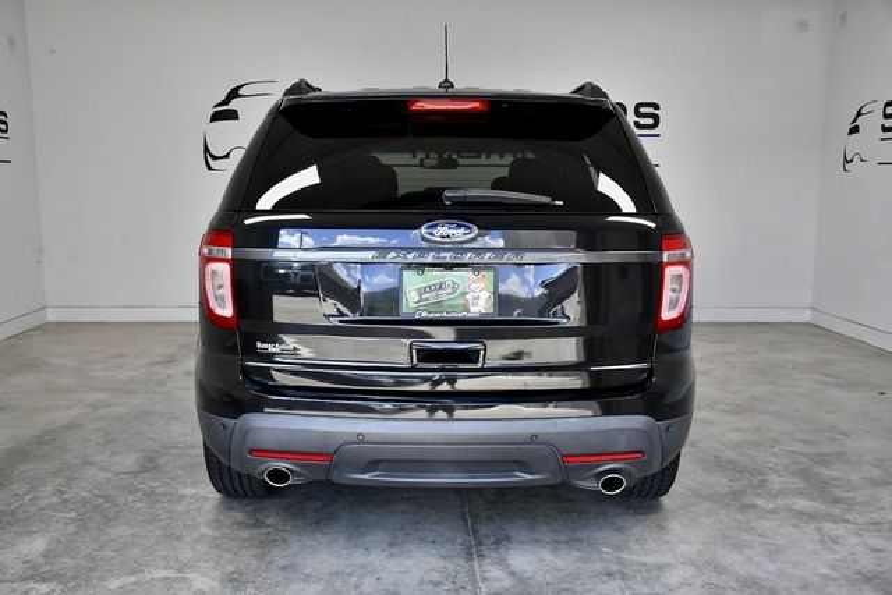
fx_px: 843
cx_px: 446
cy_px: 298
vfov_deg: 38.9
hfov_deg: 55.8
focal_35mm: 34
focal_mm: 23
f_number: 4.5
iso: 2500
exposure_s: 1/1600
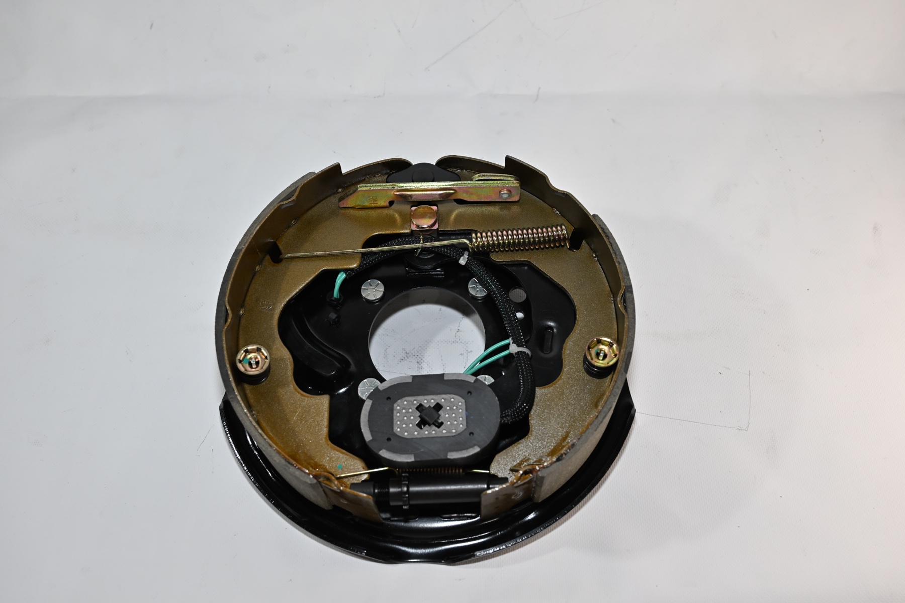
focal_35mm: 34
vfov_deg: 38.4
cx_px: 452
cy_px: 302
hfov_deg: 55.1
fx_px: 867
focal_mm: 34.5
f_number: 6.3
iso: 500
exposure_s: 1/125
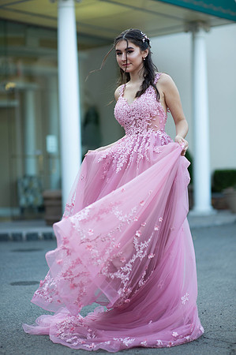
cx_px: 118
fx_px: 838
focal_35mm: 85
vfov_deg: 23.9
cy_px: 178
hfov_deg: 16.0
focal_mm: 85
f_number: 2
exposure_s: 1/640
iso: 250
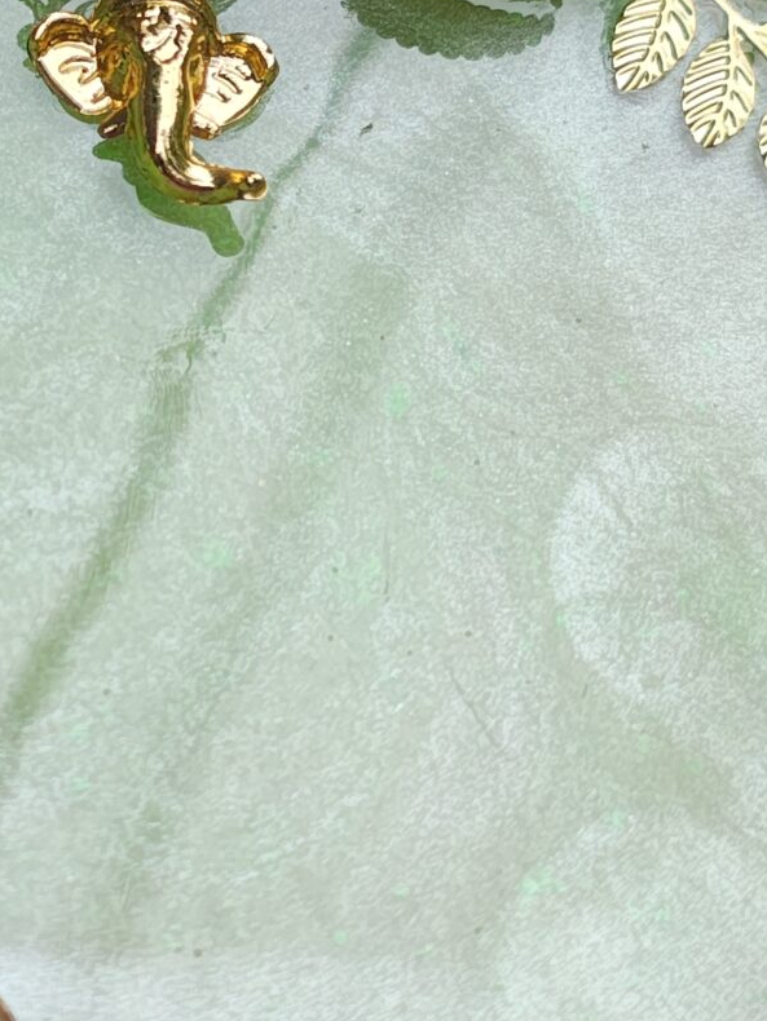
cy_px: 279
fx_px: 2392
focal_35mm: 81
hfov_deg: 17.6
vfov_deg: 23.9
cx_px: -65
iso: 139
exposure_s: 1/200
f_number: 1.4
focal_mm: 5.89
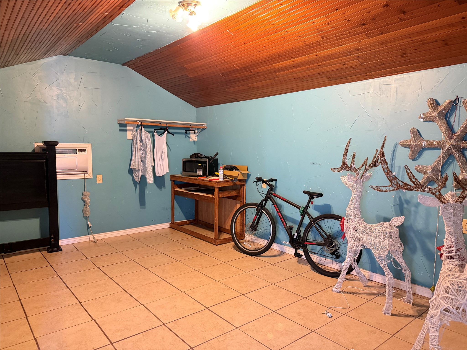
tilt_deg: -5.7
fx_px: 324
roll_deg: +0.0
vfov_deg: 56.8
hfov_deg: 71.6
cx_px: 234
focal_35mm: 24
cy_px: 175
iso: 1000
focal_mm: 6.76
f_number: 1.78
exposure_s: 1/30
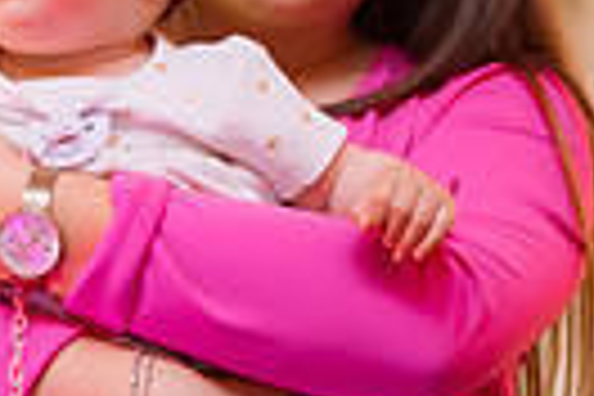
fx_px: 3993
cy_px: 286
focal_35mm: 242
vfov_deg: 5.7
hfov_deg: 8.5
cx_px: -4
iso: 1000
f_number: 2.8
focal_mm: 55
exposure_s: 1/100
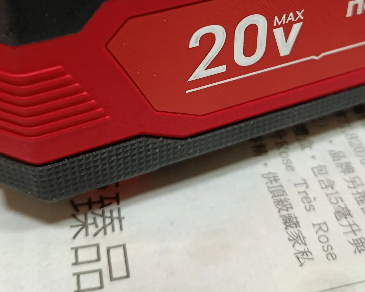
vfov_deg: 26.6
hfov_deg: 34.1
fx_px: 594
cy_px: 23
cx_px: 208
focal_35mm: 55
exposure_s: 1/30
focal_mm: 5.24
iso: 1339
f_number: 1.7
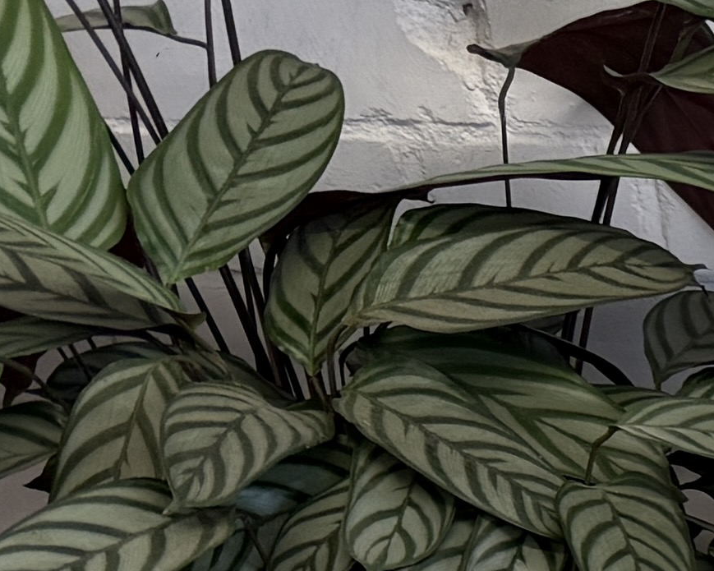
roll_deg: -1.6
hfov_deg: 9.5
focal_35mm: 154
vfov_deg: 9.4
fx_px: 3254
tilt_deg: -29.0
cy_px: 1167
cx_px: 2200
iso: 50
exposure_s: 1/125
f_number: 1.78
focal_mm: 6.76
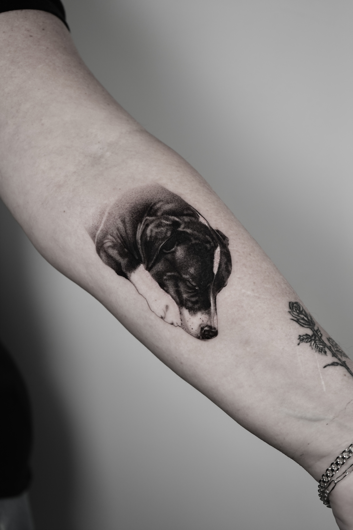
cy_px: 265
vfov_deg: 40.3
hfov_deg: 27.5
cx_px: 176
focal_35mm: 49
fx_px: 721
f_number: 4.5
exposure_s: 1/160
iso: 640
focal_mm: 49
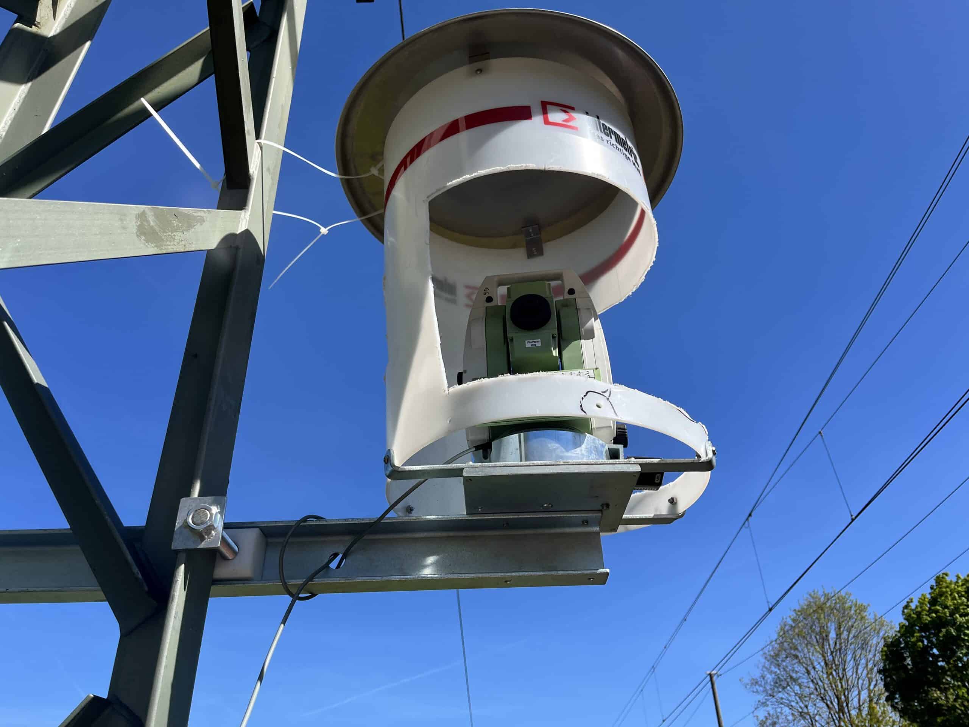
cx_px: 484
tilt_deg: +35.8
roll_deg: +3.2
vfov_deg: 53.1
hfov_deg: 67.3
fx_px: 728
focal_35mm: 26
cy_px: 364
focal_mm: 5.1
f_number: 1.6
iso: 50
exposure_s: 1/2899
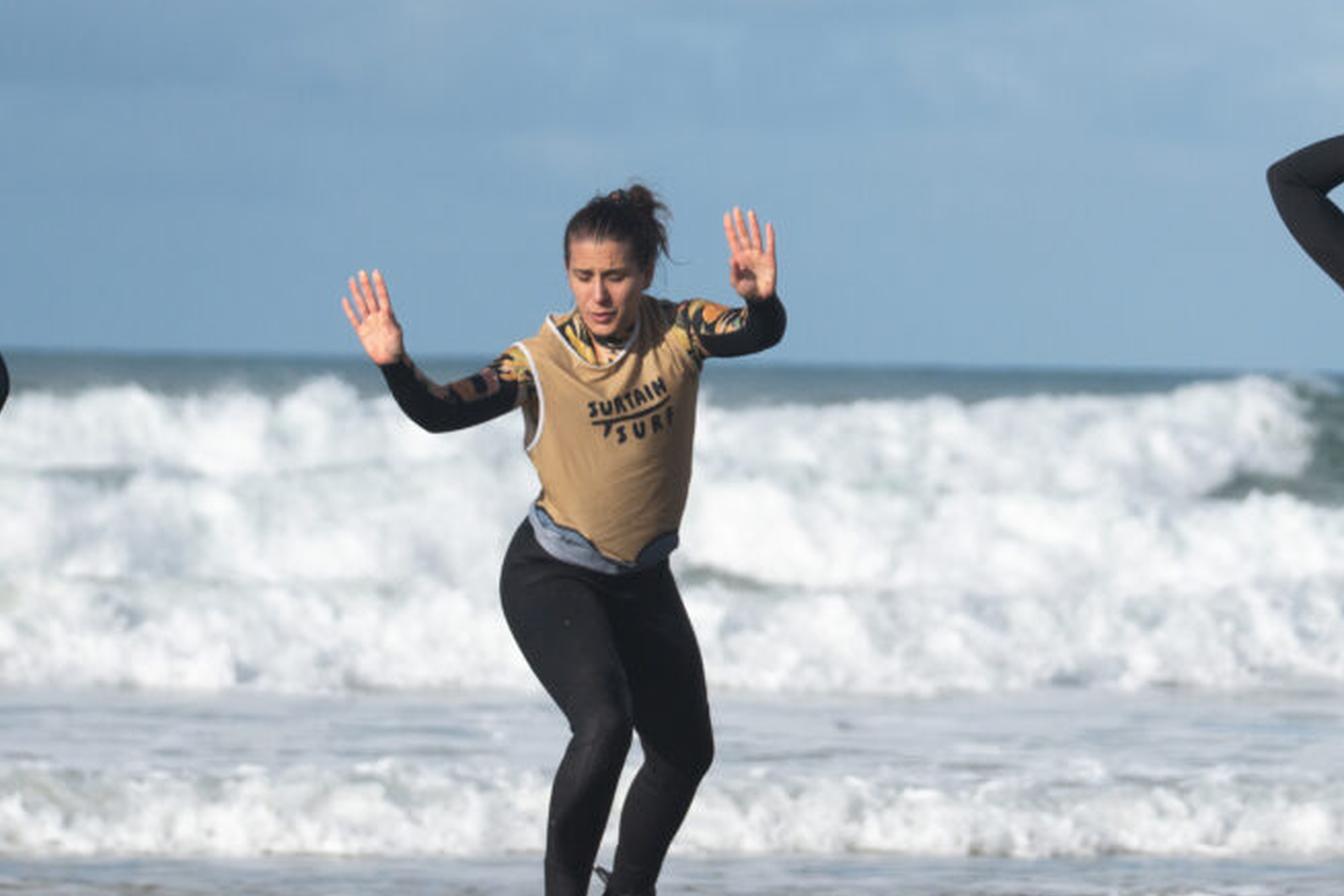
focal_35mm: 432
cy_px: 560
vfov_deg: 3.2
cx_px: 756
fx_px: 16127
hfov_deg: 4.8
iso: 250
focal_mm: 184
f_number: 6.3
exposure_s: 1/4000
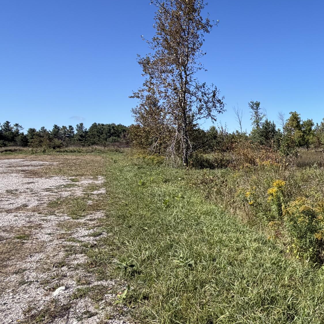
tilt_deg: -5.2
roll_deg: -0.2
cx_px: 335
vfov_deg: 49.7
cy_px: 178
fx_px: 349
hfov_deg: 42.0
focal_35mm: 33
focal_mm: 2.22
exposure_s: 1/770
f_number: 2.2
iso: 25
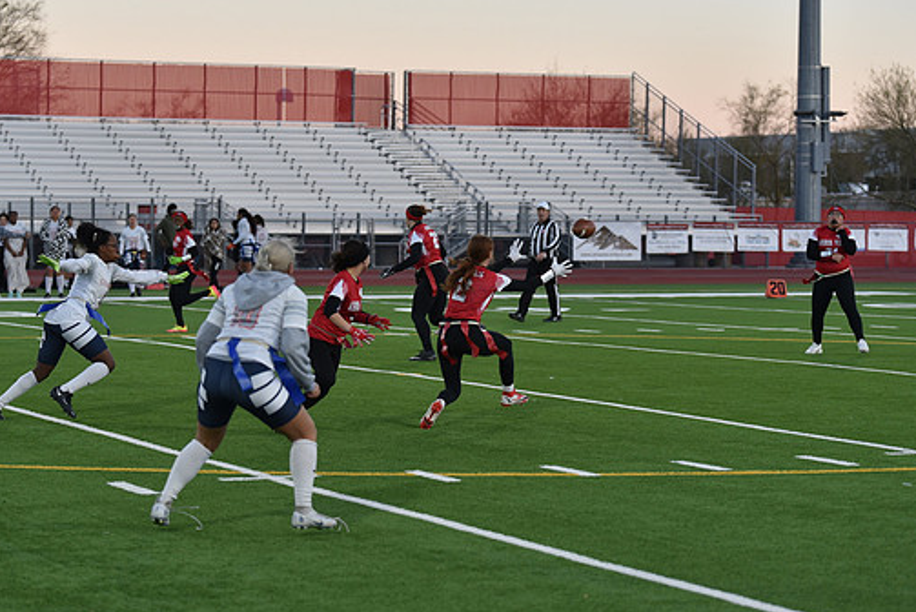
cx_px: 437
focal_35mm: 106
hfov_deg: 19.3
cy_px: 287
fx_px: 2699
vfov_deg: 12.9
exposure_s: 1/640
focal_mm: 92
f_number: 2.8
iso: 500
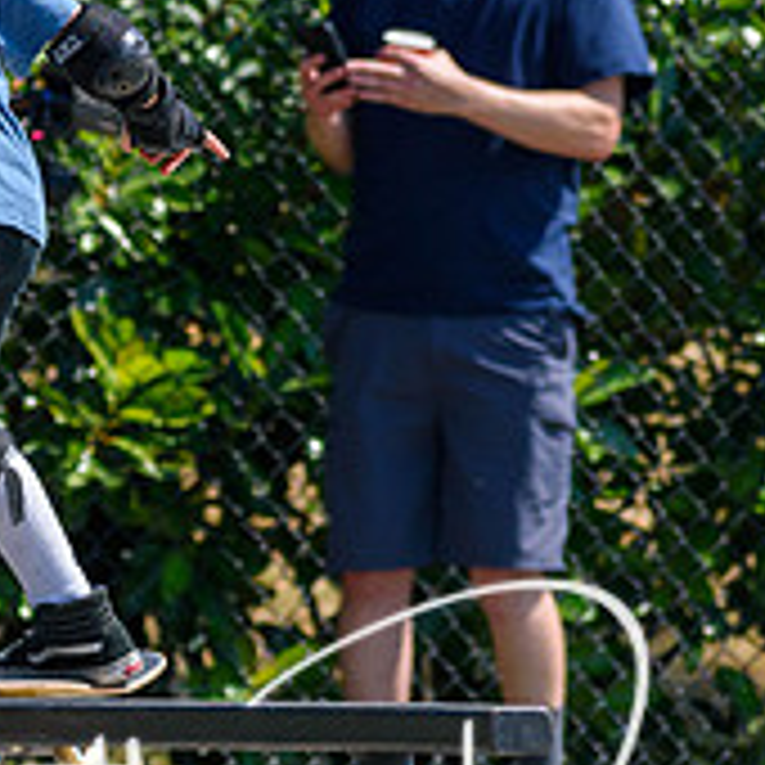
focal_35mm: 826
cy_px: 407
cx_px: 9
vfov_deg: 2.1
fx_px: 20652
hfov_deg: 2.1
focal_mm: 190
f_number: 5.6
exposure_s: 1/2000
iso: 320
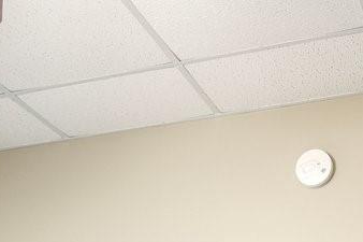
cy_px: 492
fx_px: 948
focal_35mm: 94
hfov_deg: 21.7
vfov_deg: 12.6
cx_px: 164
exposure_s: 1/60
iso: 250
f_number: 8
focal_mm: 15.5
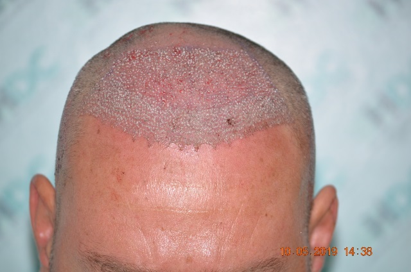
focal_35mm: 240
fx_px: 2735
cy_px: 136
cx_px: 206
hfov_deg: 8.6
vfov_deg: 5.7
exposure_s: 1/200
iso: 125
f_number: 5.6
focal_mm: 160
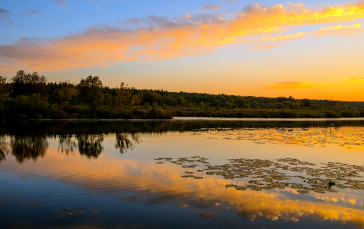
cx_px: 182
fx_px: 313
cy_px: 116
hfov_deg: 60.3
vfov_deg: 40.1
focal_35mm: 32
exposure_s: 1/125
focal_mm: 20.5
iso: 200
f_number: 8
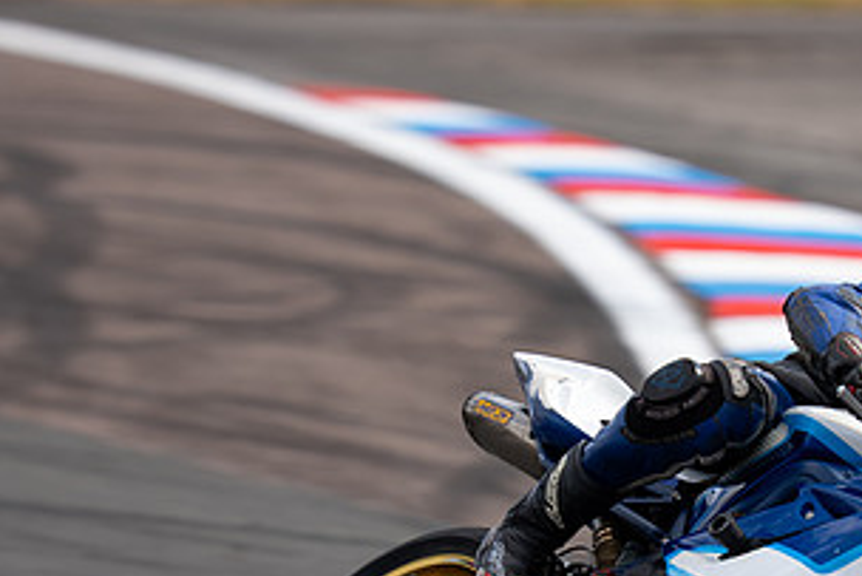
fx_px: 19331
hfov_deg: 2.6
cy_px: 466
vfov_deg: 1.7
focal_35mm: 807
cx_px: 680
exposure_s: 1/400
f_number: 3.5
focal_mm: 400
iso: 64
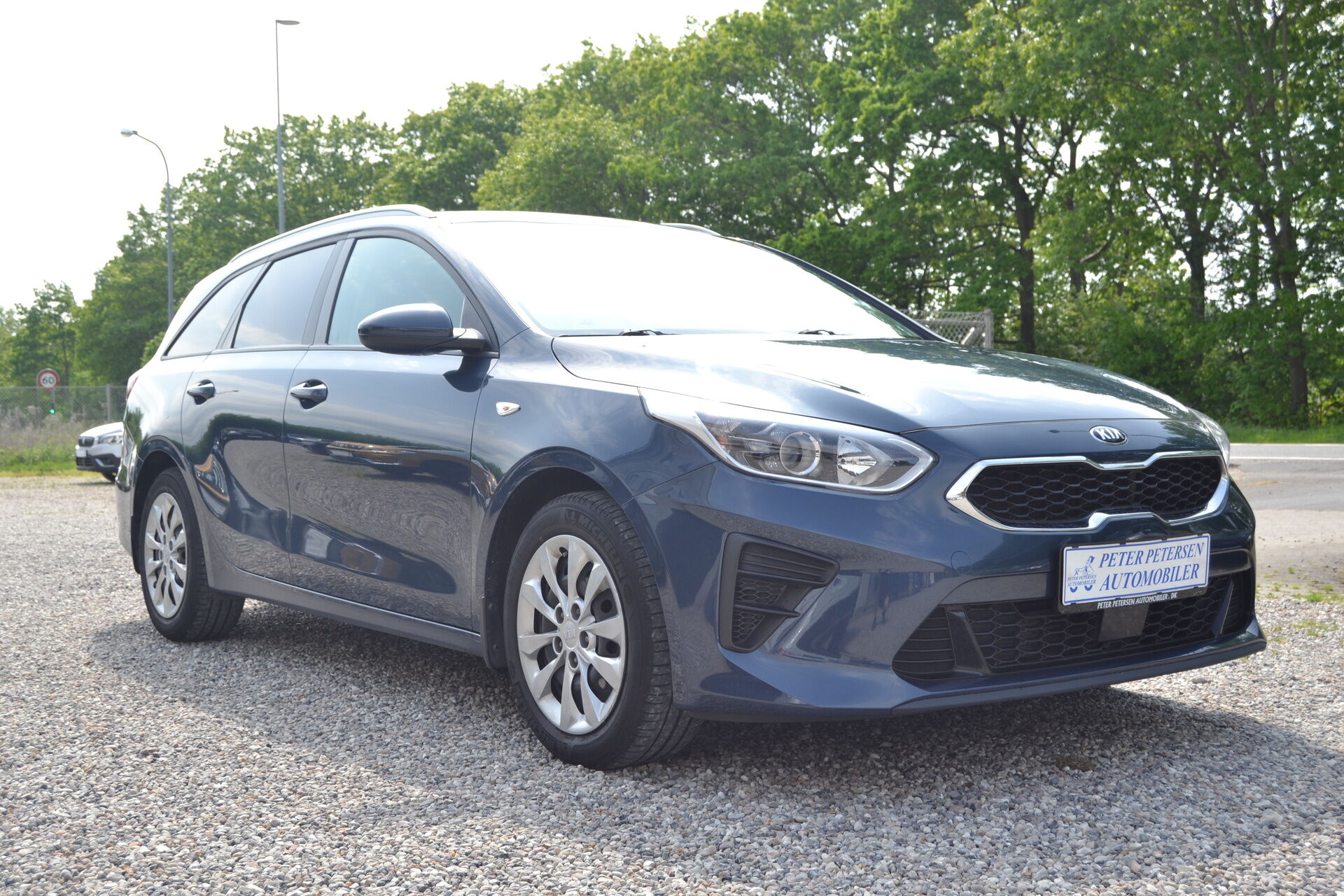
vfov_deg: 34.2
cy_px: 448
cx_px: 672
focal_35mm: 39
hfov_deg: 49.6
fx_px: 1456
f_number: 7.1
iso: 100
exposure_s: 1/200
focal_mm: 26
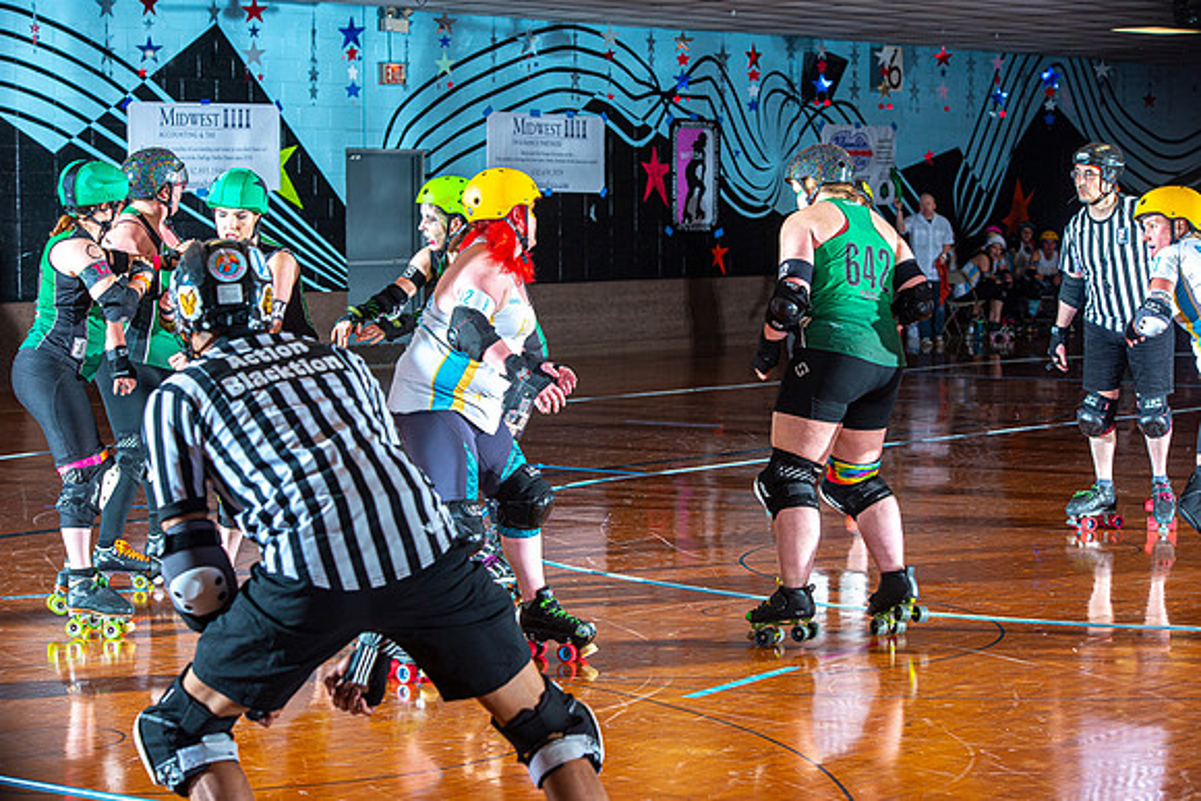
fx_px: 3170
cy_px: 400
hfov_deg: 21.5
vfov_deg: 14.4
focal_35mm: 95
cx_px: 600
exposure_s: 1/160
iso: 640
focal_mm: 95
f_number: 7.1
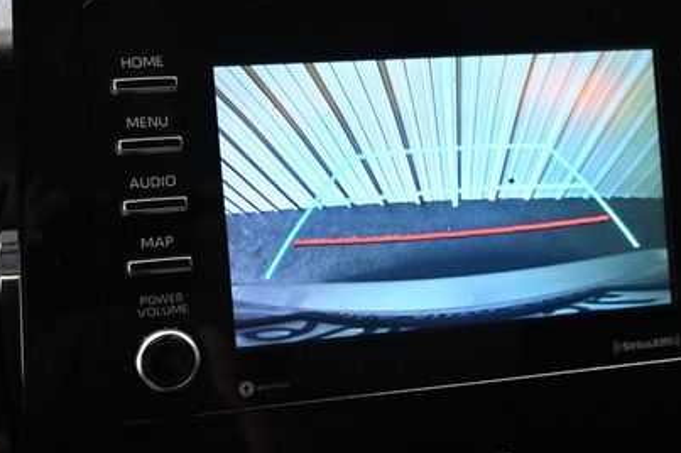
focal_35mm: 55
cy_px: 233
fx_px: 1036
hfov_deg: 36.3
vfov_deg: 24.7
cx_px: 407
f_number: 4.2
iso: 3200
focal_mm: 23
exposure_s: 1/80
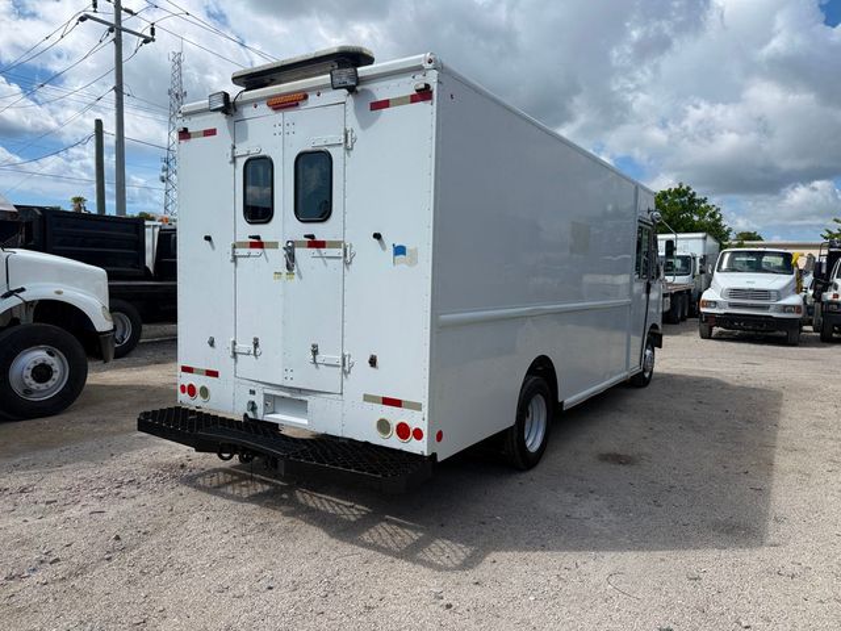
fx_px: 583
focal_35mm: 24
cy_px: 316
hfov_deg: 71.6
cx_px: 420
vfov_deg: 56.8
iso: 80
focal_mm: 6.76
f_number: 1.78
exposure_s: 1/7353
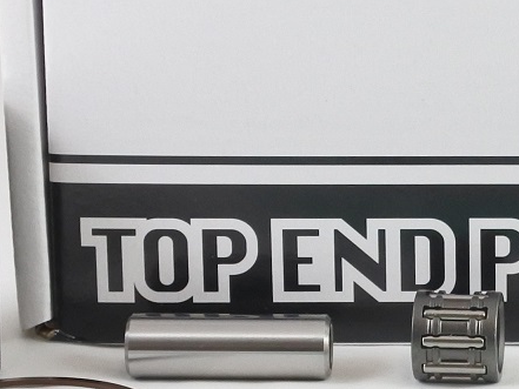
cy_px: 59
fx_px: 2385
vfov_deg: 9.3
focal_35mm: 159
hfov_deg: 12.3
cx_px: 492
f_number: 4.2
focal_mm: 15.7
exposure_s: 1/125
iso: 560
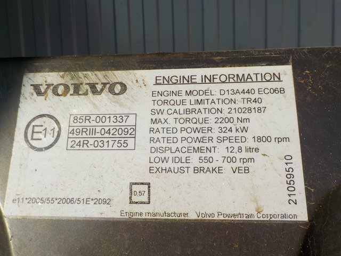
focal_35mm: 30
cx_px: 170
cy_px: 128
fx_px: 296
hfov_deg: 60.0
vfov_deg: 46.8
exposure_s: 1/1000
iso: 125
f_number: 3.3
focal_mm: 4.1
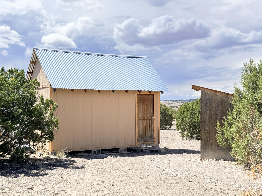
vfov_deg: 30.3
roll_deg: +0.2
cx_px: 131
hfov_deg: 39.7
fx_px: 363
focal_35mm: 48
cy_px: 98
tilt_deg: +1.9
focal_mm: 6.76
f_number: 1.78
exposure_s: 1/2033
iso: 100
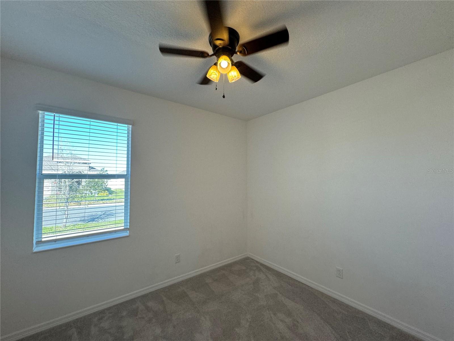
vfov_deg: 85.7
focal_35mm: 14
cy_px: 170
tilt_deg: +4.9
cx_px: 227
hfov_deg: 102.1
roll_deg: -0.4
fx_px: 184
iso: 160
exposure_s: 1/120
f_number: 2.2
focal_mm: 2.22
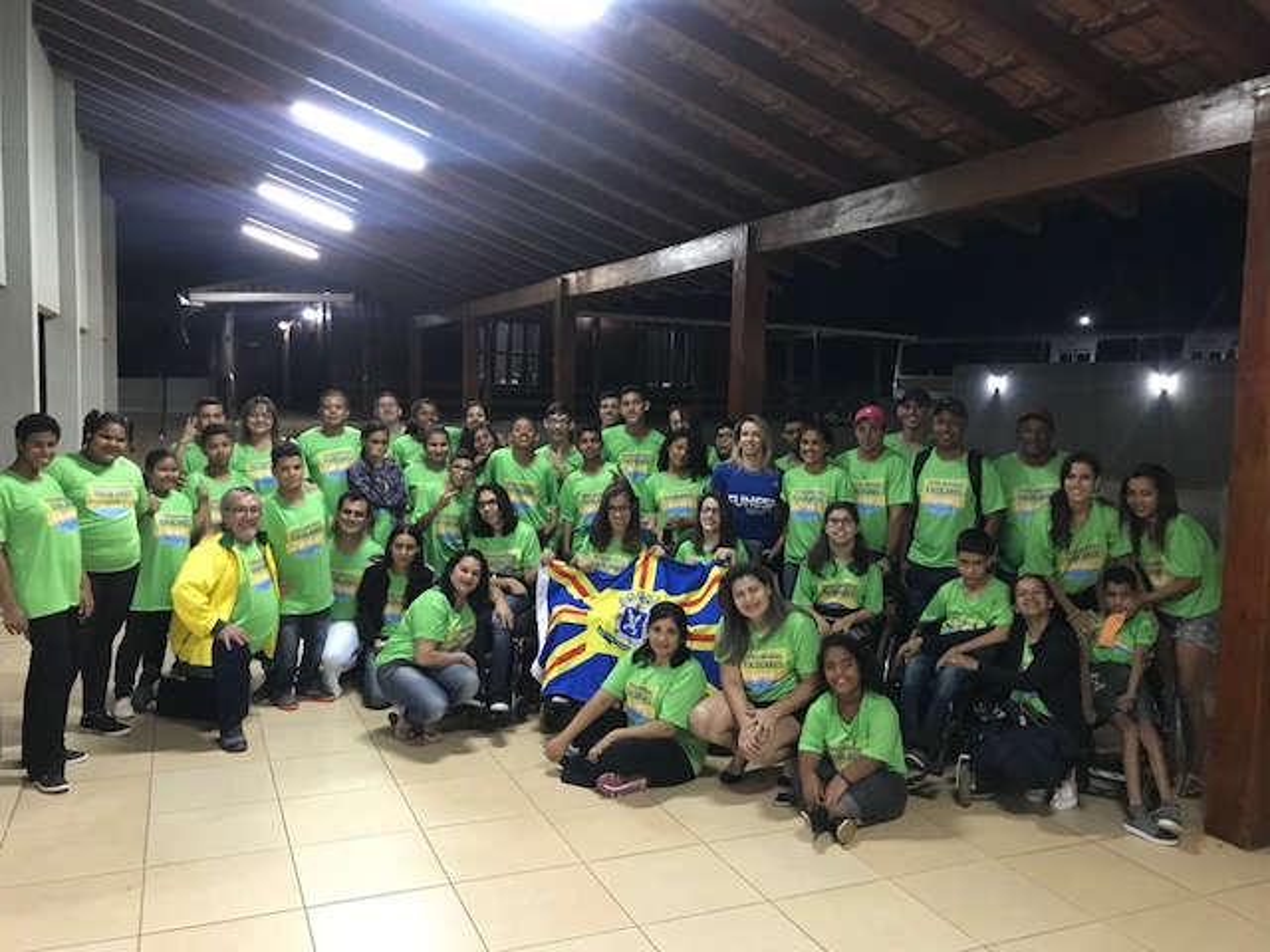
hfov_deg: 63.4
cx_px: 635
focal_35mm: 28
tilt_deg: -4.1
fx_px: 1027
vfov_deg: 49.7
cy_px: 476
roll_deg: -1.7
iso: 100
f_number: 1.8
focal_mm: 3.99
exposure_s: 1/6
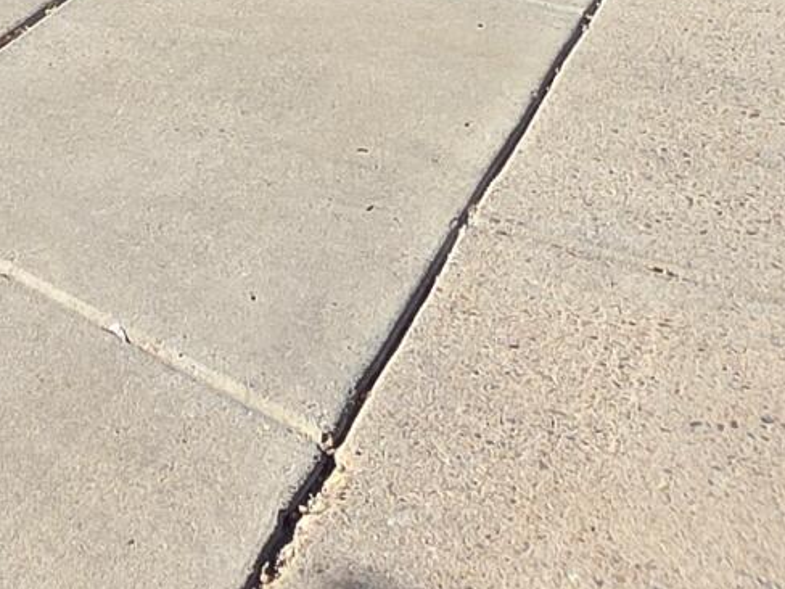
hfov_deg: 21.9
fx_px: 1814
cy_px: -658
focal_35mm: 80
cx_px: -238
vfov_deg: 14.6
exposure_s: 1/1225
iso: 40
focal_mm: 2.2
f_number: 1.9
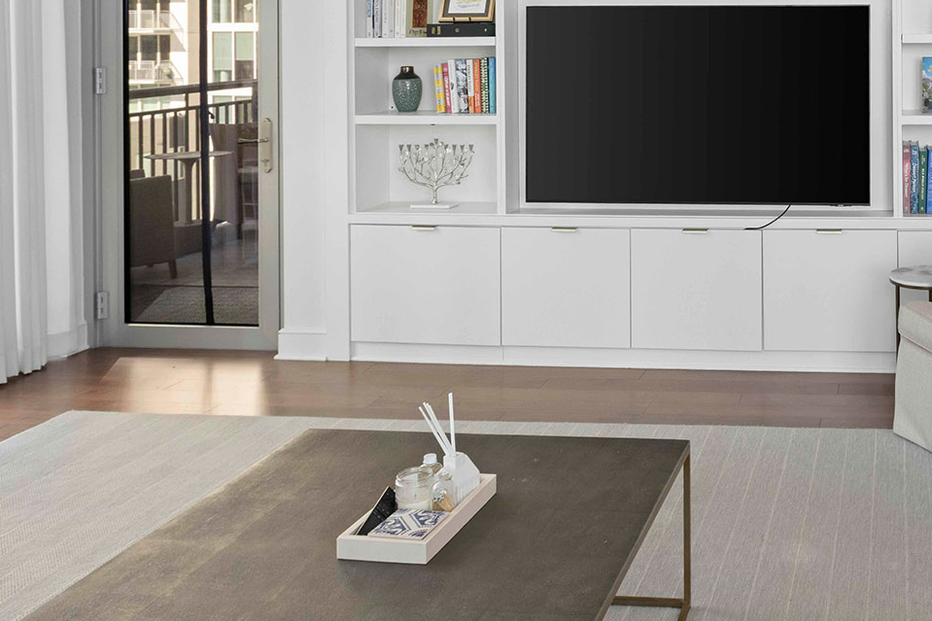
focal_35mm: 39
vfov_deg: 32.8
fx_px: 1009
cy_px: 86
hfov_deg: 45.0
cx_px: 839
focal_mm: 17
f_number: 11
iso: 400
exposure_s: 1/6
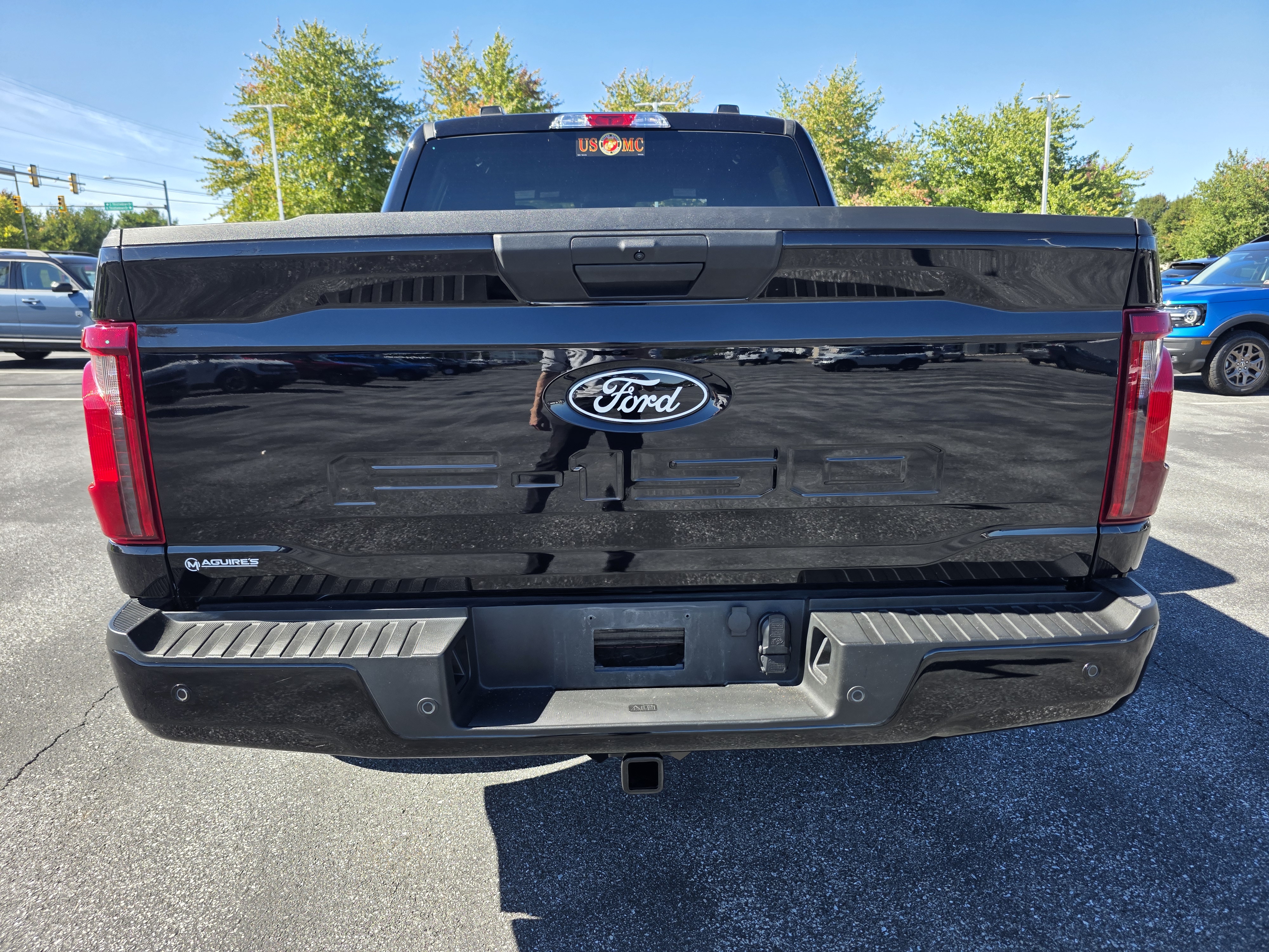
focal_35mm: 23
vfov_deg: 58.9
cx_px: 634
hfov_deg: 73.9
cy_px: 476
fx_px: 843
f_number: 1.7
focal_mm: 6.3
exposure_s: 1/1659
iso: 80
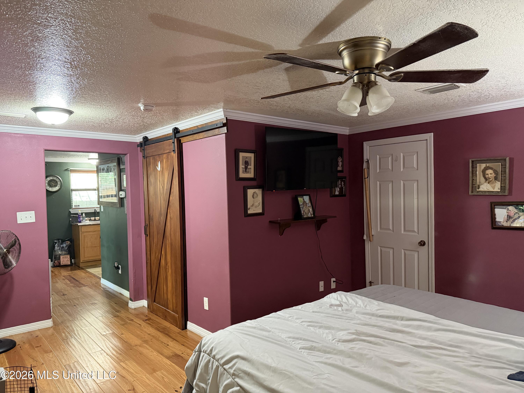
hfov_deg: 71.6
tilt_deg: -1.5
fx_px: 363
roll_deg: +1.6
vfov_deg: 56.8
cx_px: 262
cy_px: 196
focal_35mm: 24
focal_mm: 6.76
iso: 800
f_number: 1.78
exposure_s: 1/40
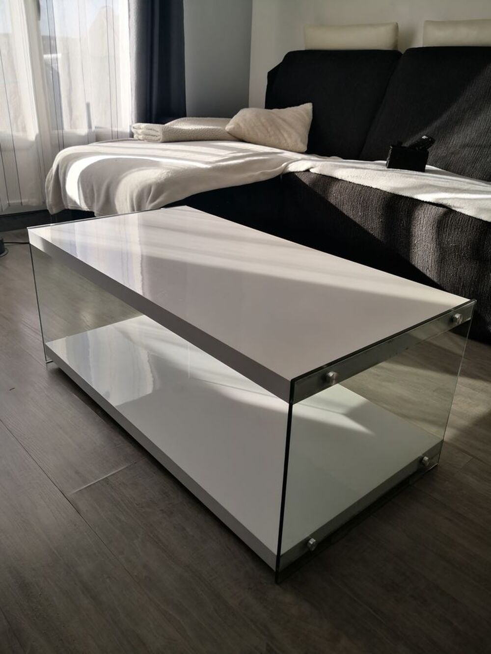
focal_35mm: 27
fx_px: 511
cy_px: 327
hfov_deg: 51.4
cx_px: 246
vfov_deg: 65.3
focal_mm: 3.95
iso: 50
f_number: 1.6
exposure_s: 1/448
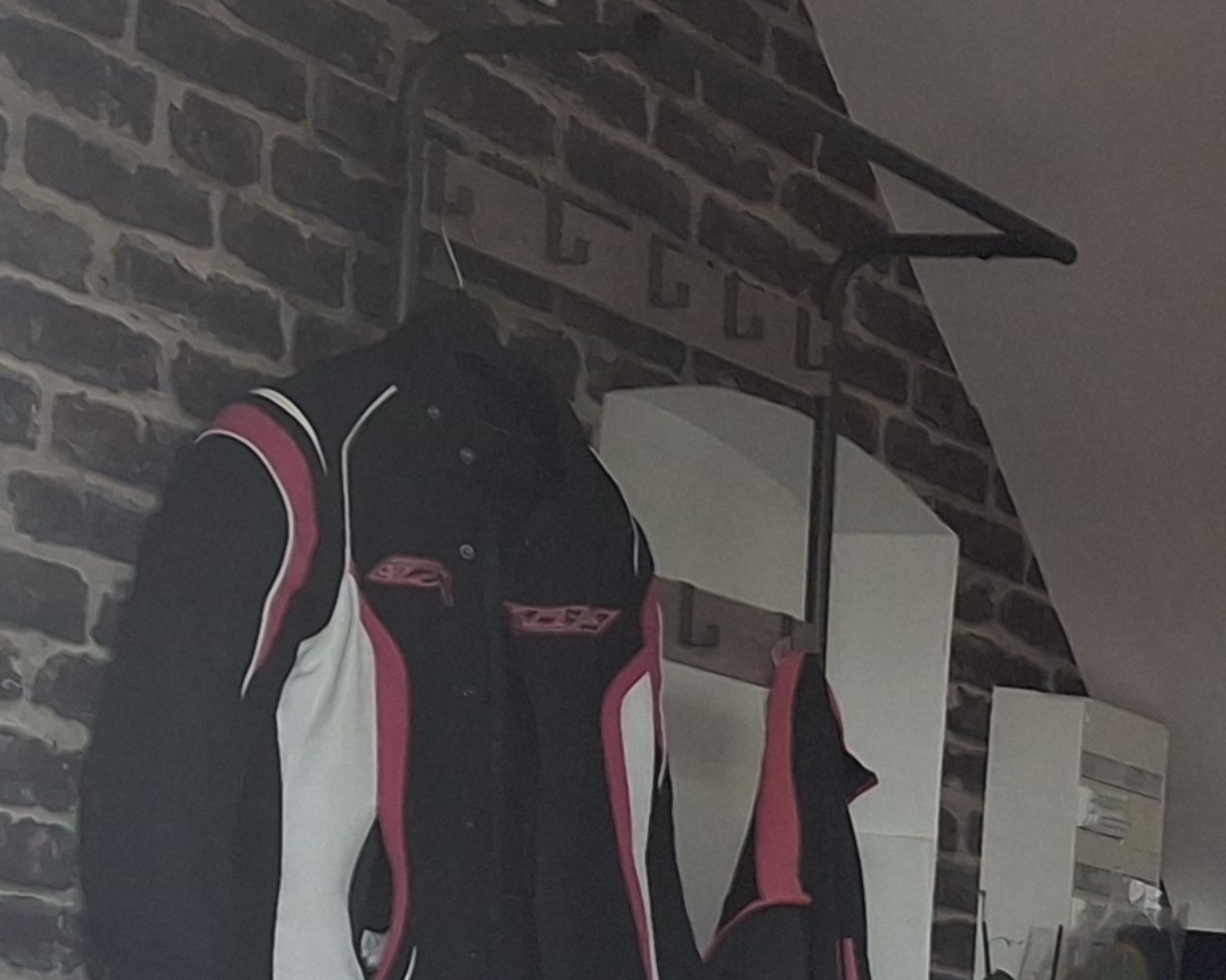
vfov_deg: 13.3
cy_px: 1540
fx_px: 3918
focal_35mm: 108
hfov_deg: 15.9
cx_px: 2004
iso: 200
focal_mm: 4.69
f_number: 1.8
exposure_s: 1/100
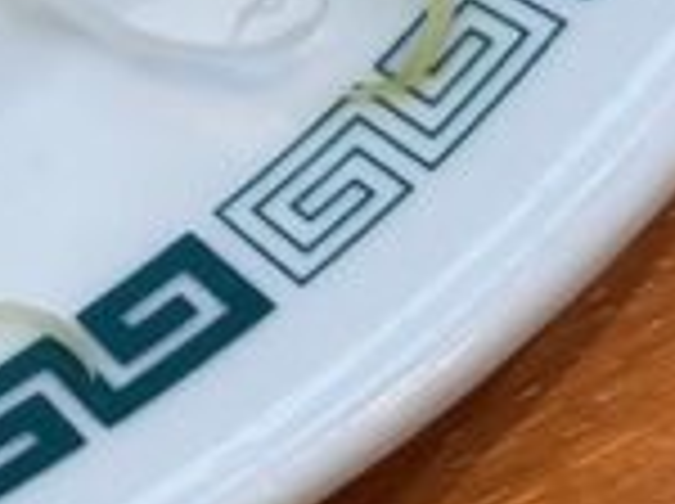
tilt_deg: -64.6
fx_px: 6911
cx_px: -1256
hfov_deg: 5.3
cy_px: -468
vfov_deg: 4.1
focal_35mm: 355
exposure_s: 1/121
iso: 32
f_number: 1.6
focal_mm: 5.96
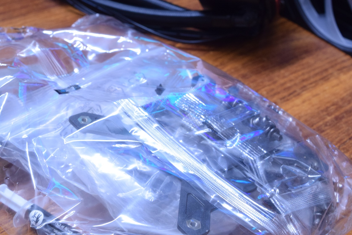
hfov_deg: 29.8
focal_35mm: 68
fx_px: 661
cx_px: 150
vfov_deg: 20.1
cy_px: 145
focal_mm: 35
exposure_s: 1/8
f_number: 10
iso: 1600
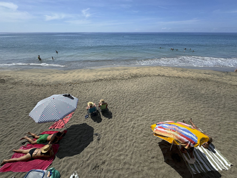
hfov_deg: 102.1
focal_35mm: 14
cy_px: 89
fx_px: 96
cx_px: 118
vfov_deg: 85.7
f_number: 2.2
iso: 50
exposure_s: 1/3247
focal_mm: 2.22
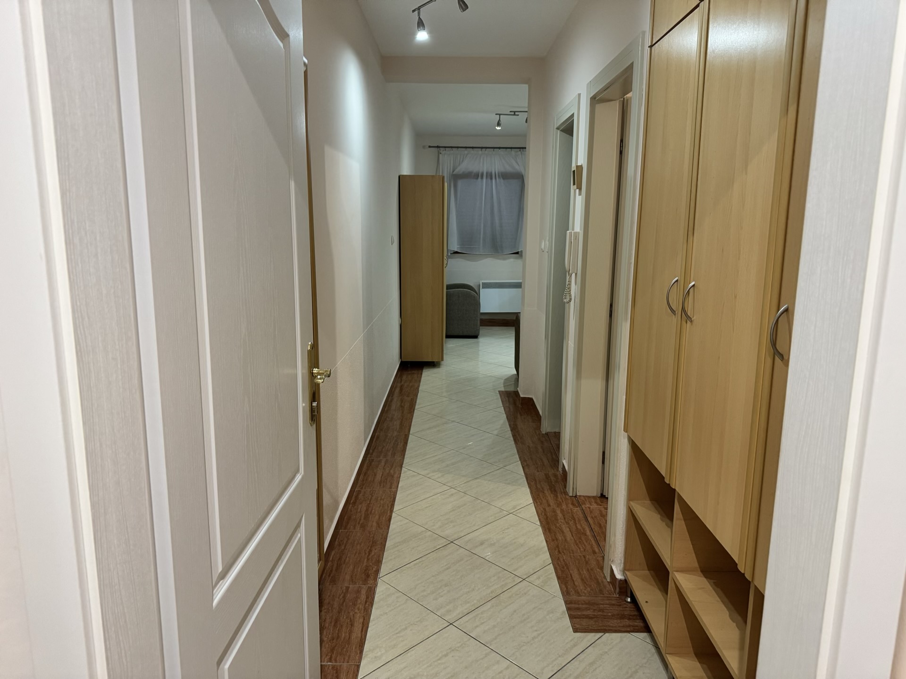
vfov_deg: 56.8
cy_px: 340
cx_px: 453
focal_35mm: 24
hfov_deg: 71.6
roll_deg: -0.4
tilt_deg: -11.2
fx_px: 628
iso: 320
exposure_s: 1/50
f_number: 1.78
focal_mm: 6.76
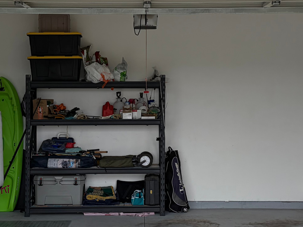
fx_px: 665
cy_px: 101
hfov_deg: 25.7
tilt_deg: +1.0
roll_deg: +0.9
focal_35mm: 76
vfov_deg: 19.4
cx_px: 143
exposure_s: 1/1155
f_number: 1.6
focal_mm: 5.96
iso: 50
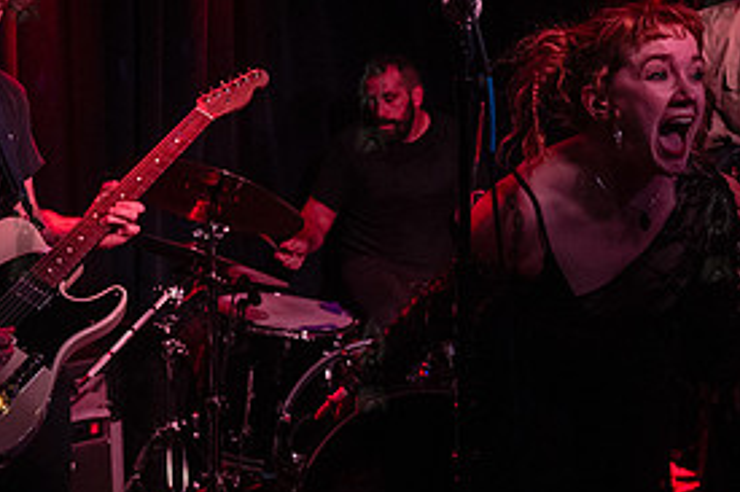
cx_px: 369
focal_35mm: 57
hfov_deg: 35.1
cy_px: 105
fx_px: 1171
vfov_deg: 23.4
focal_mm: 27
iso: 10000
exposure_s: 1/400
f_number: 3.2
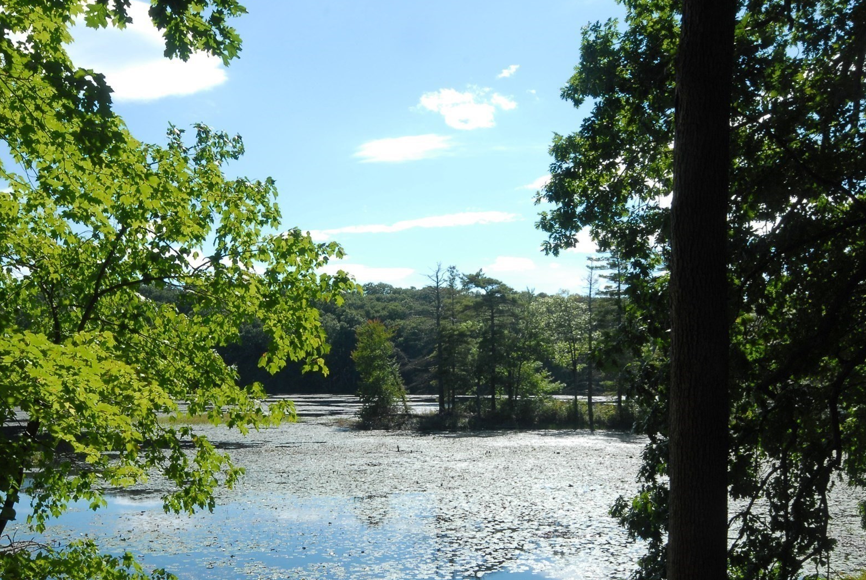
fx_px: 939
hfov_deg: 49.5
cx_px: 425
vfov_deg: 34.1
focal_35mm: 39
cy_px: 370
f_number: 18
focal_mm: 20
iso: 250
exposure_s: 1/100
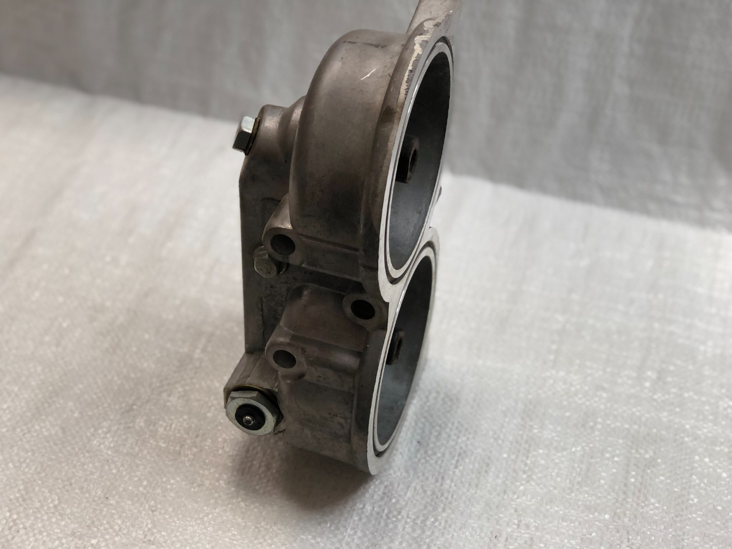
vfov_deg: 25.7
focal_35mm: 57
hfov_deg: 33.8
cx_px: 366
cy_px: 274
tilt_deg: -48.1
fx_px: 1205
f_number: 2.8
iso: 32
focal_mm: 6.6
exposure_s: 1/30
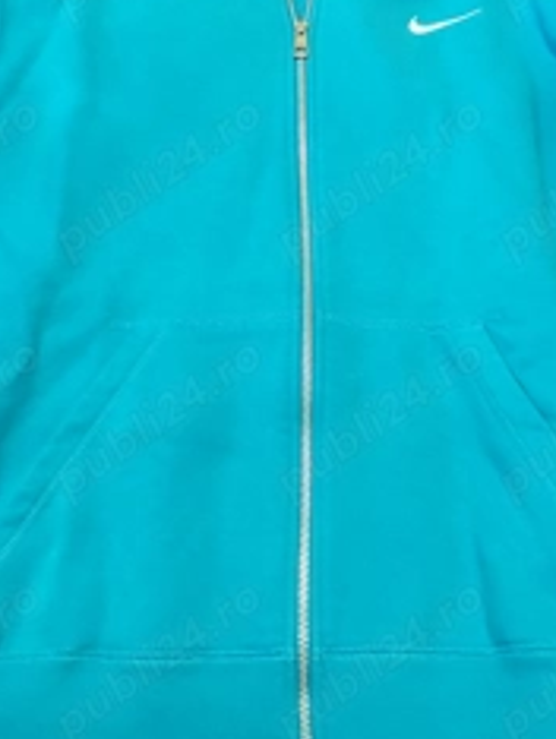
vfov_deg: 44.9
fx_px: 876
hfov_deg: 35.2
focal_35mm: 41
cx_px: 269
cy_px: 231
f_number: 1.89
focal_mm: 5.89
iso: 932
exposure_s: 1/33
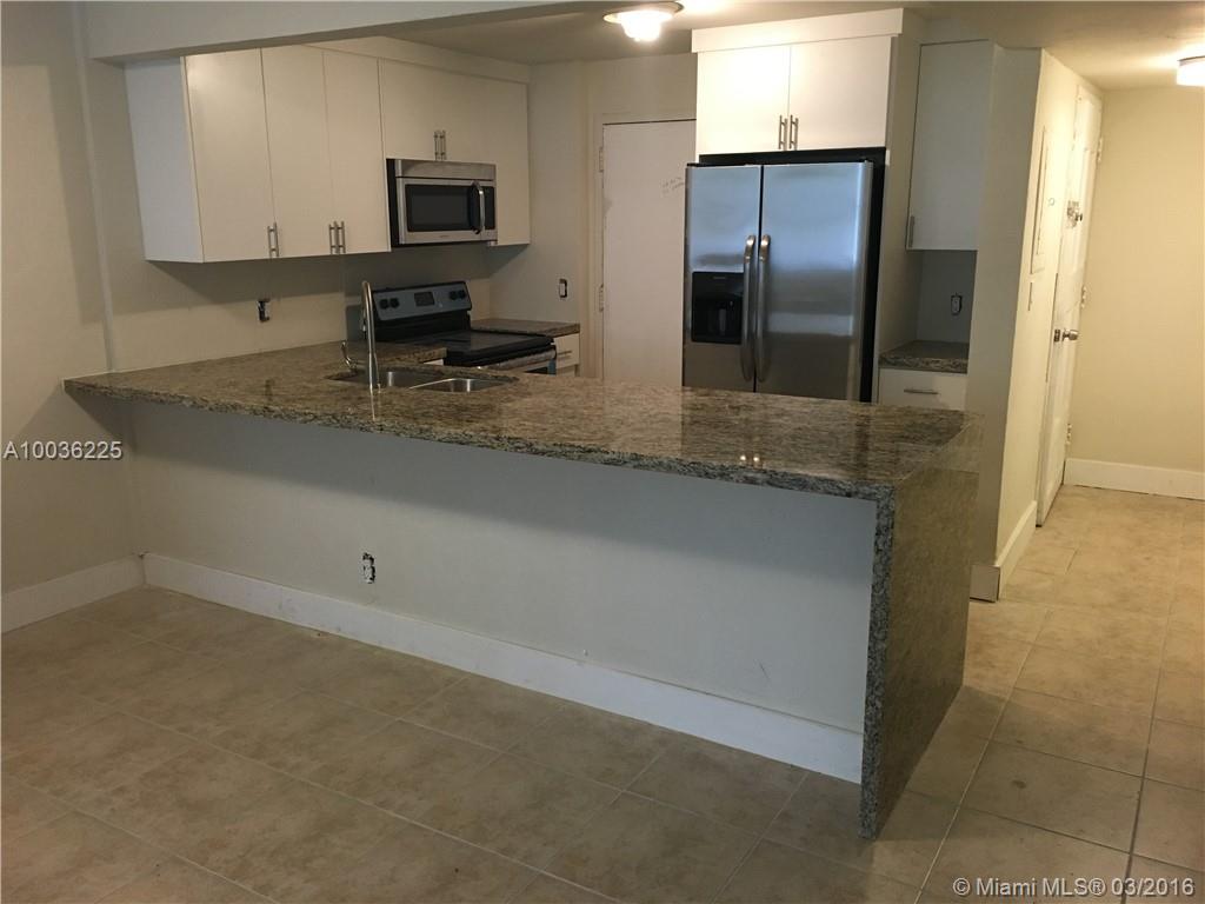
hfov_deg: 61.7
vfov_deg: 48.2
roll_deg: +0.5
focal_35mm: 29
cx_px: 602
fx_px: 1010
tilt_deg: -13.0
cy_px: 452
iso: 160
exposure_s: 1/30
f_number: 2.2
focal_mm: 4.15
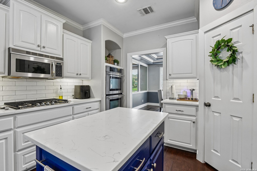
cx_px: 128
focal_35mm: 16
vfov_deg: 73.7
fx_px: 114
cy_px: 86
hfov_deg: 96.7
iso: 640
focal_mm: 16
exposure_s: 1/15
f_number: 8
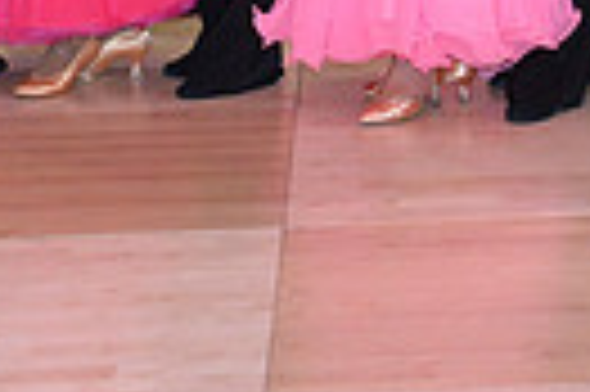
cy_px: -381
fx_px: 3192
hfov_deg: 10.4
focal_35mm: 195
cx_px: 631
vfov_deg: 6.8
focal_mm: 44
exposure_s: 1/250
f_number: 5
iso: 2000
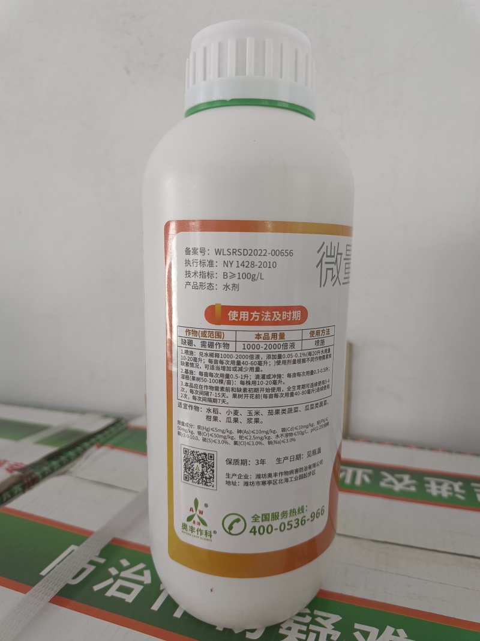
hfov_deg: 58.9
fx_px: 425
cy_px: 320
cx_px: 240
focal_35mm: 23
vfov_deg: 73.9
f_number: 1.88
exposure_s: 1/33.3
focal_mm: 5.59
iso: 2041
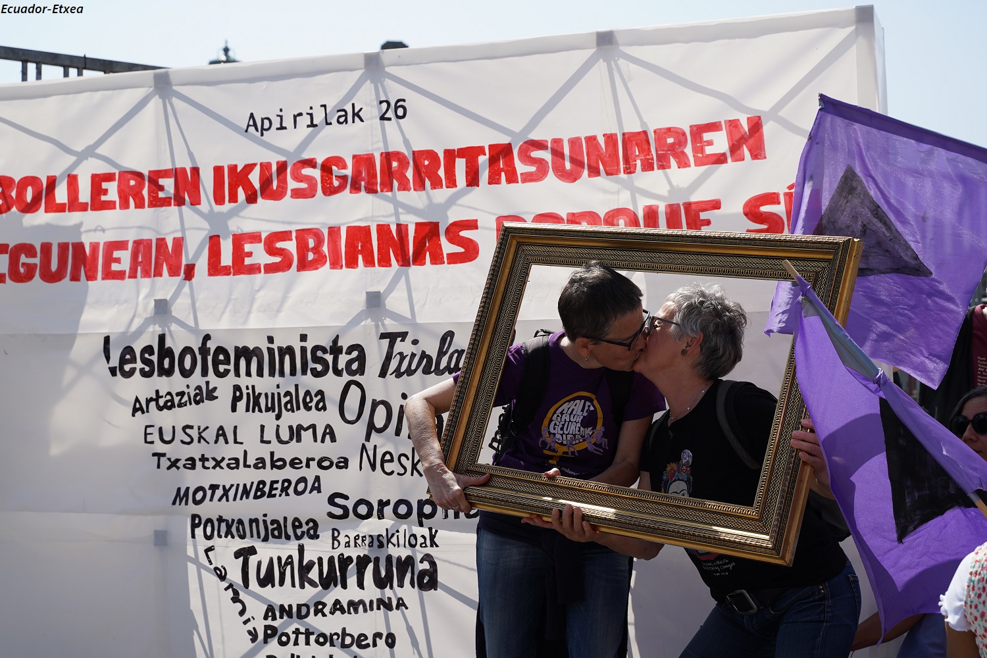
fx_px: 1453
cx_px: 494
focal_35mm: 53
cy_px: 329
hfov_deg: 37.5
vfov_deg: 25.5
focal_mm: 53
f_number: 6.3
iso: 125
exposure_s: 1/500
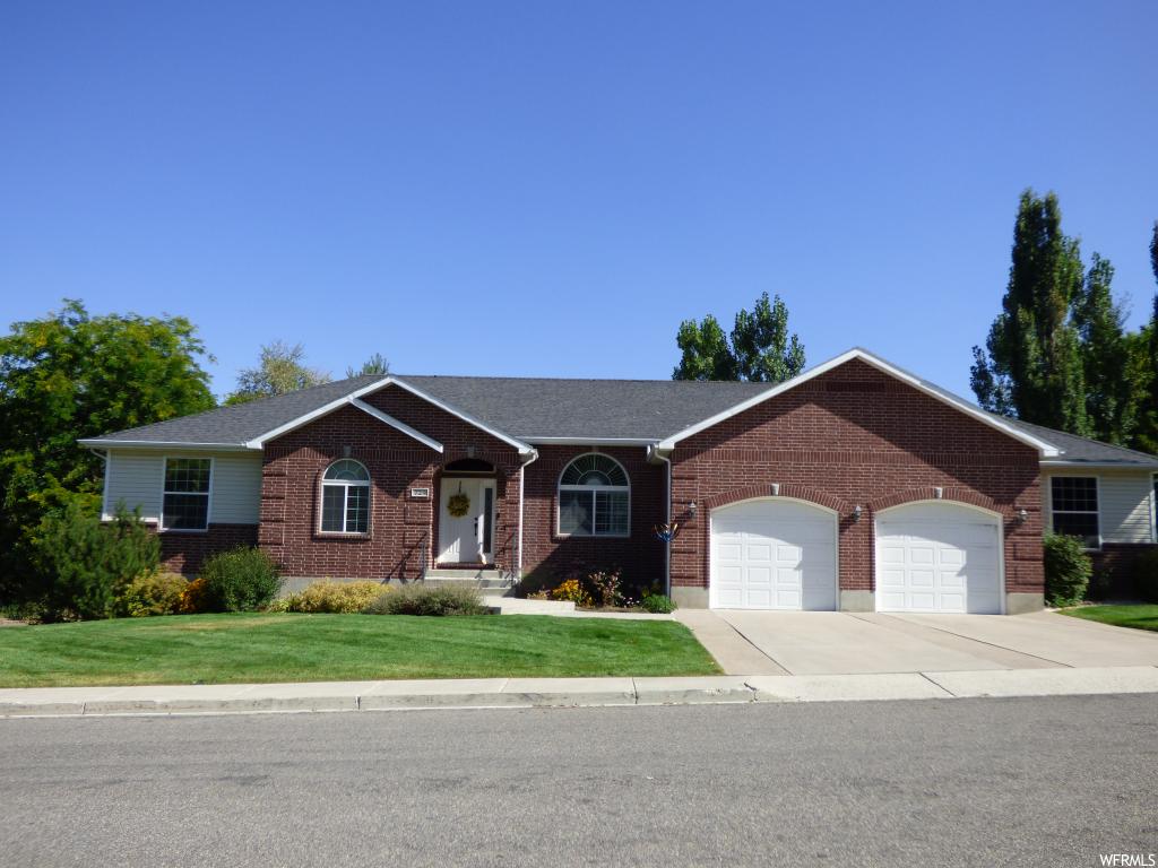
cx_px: 579
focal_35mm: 32
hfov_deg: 56.8
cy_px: 434
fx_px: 1070
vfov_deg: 44.2
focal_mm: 5.53
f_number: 3.3
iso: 100
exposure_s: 1/1300
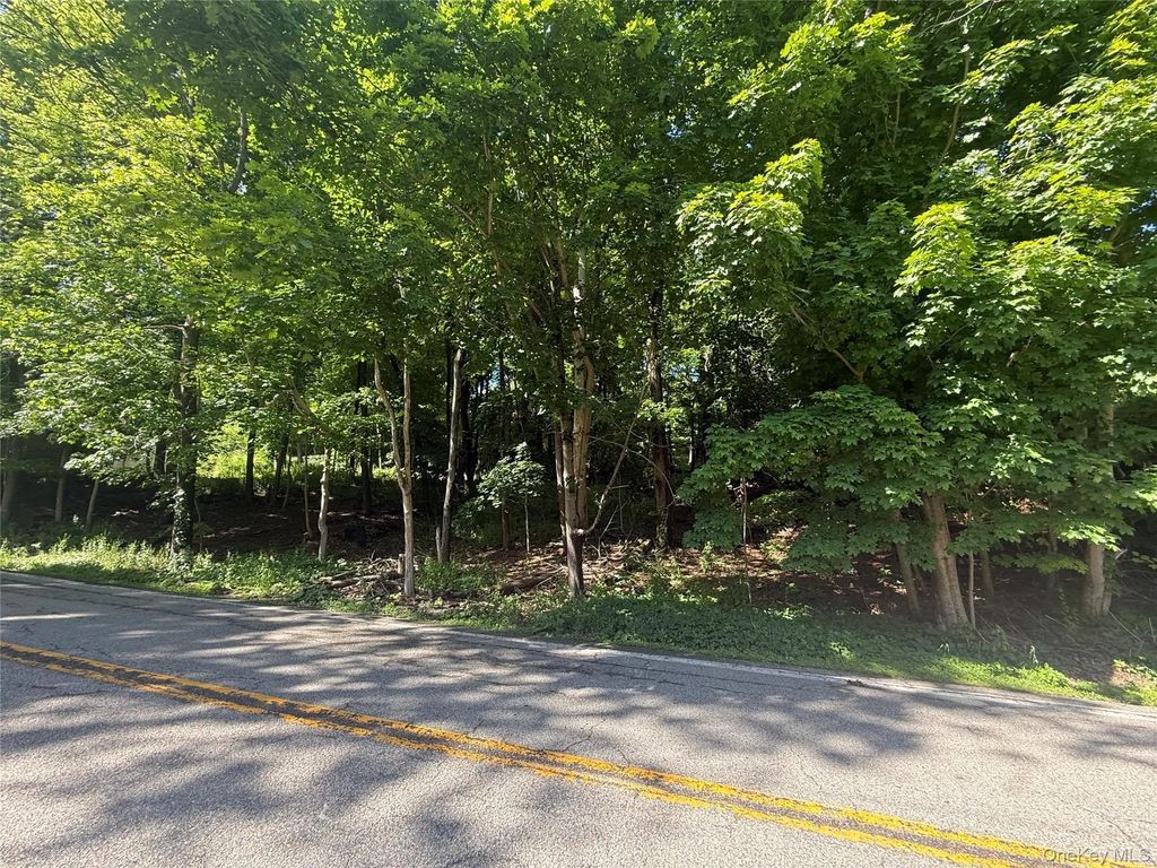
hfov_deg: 102.1
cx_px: 578
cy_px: 434
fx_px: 468
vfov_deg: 85.7
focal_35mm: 14
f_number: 2.2
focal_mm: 2.22
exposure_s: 1/119
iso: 64
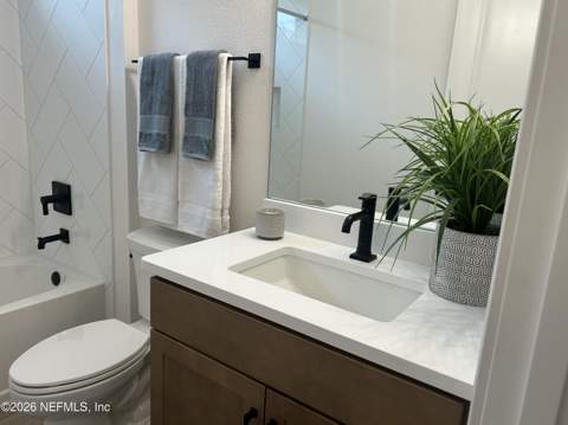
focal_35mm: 26
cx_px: 284
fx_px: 426
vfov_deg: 53.0
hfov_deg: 67.4
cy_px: 212
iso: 80
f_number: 1.5
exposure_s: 1/120
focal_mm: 5.7
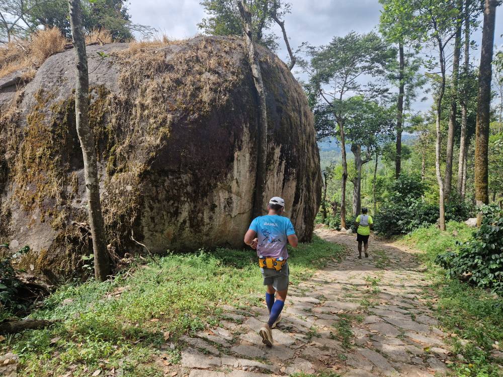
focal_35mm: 23
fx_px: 334
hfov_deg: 73.9
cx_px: 252
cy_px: 188
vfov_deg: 58.9
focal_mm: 5.4
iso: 50
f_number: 1.8
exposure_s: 1/1020
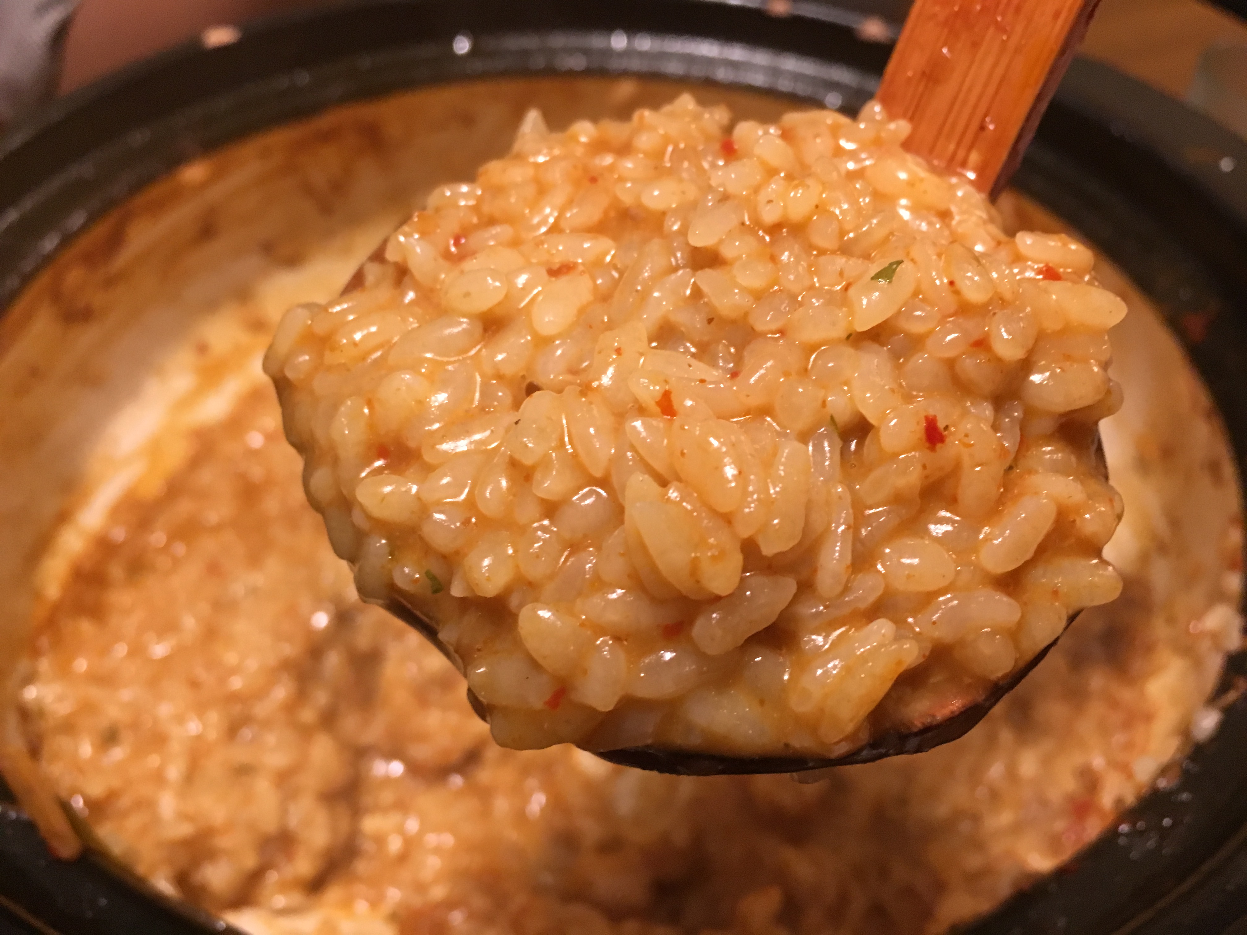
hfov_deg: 61.7
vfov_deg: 48.2
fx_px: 1045
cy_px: 468
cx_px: 624
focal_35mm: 29
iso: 200
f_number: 2.2
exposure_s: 1/17
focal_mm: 4.15
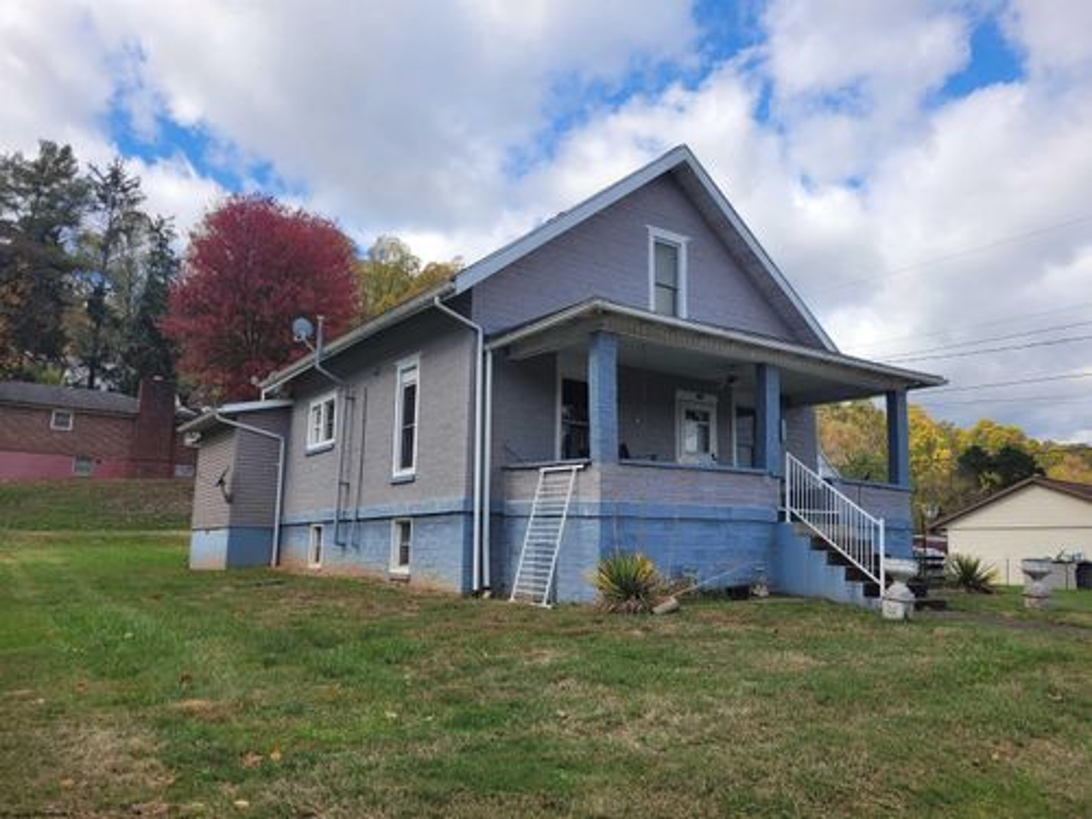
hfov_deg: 67.3
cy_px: 410
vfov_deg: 53.1
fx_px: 820
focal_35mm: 26
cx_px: 546
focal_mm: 5.4
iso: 40
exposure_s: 1/1628
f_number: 1.8
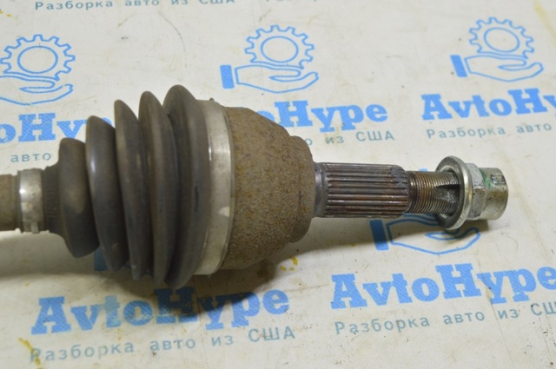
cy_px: 184
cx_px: 278
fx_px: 925
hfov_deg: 33.4
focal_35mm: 60
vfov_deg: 22.6
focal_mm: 40
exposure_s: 1/20
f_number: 5.6
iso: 400
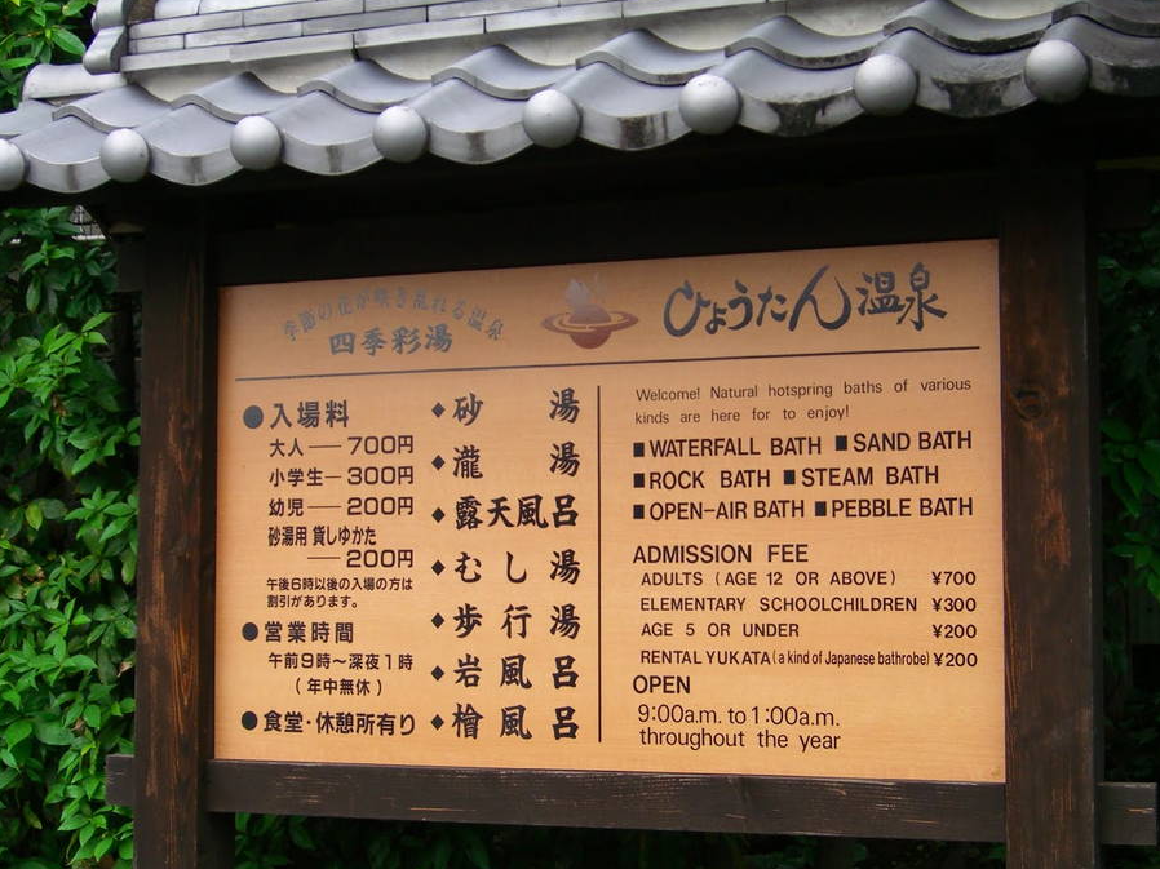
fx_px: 2178
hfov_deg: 29.8
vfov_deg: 22.6
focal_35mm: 65
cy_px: 448
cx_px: 617
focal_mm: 11.8
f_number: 3.6
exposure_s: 1/100
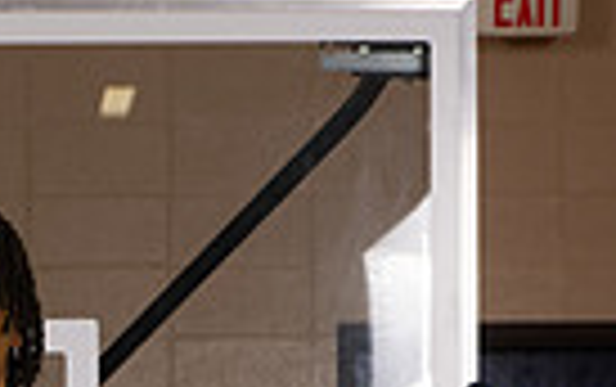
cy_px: 927
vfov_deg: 7.4
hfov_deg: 12.3
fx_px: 2807
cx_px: -45
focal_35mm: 167
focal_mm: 50
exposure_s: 1/320
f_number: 7.1
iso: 320
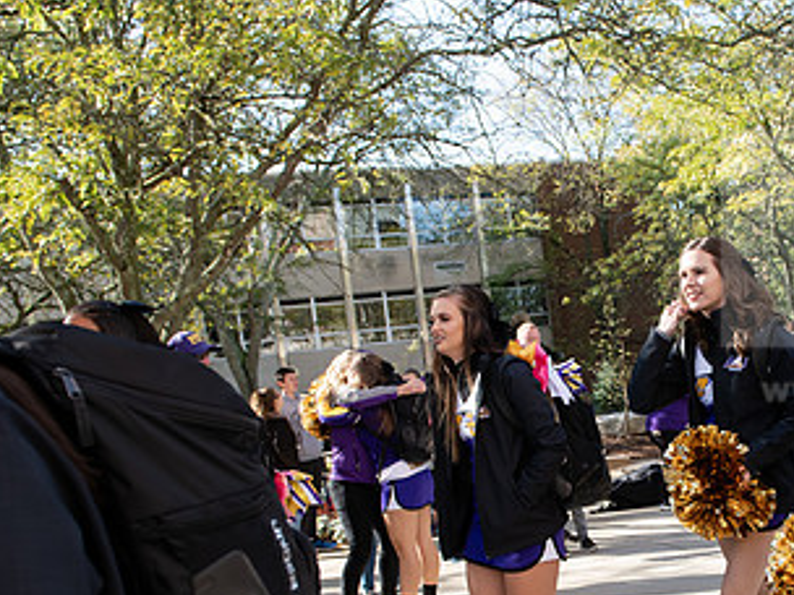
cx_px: 643
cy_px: 445
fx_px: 1009
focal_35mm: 44
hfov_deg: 41.0
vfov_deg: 32.3
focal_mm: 24
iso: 320
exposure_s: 1/320
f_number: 5
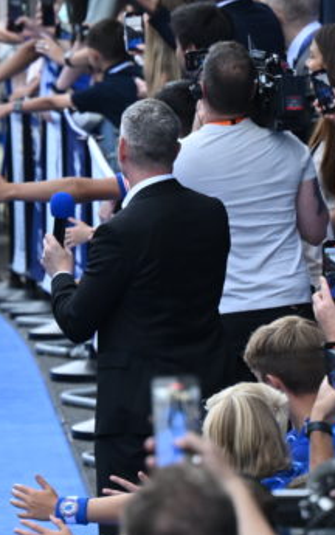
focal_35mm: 579
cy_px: 290
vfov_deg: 3.6
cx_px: -282
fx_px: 8447
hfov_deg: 2.3
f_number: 3.2
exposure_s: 1/2000
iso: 1000
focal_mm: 115
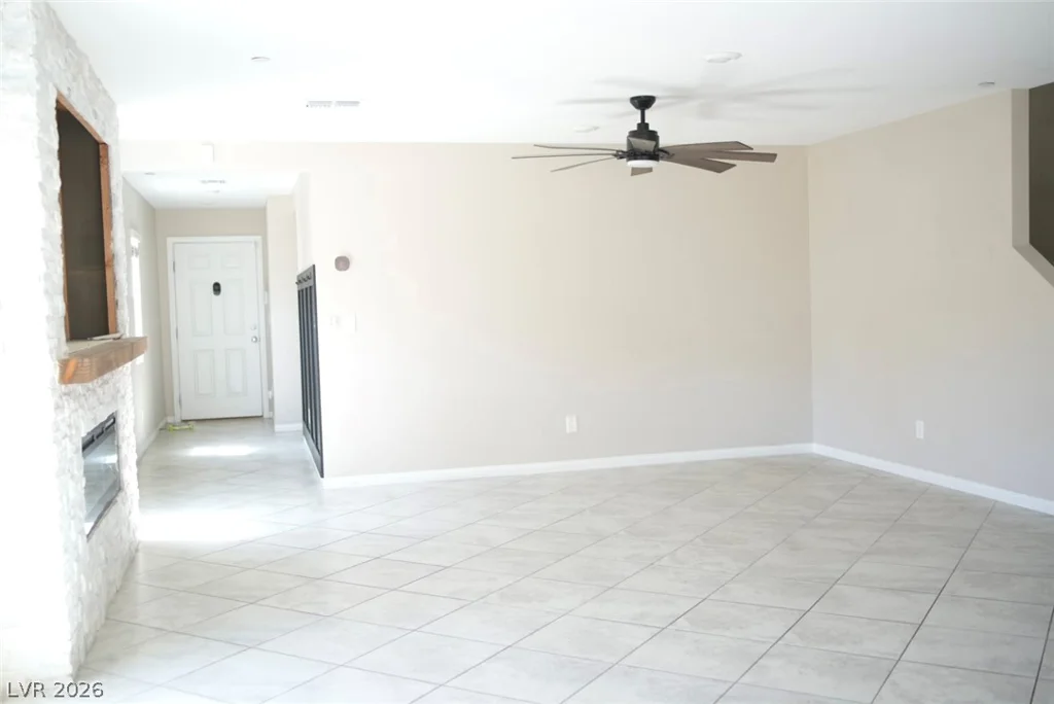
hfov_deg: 54.4
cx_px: 527
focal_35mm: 35
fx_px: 1025
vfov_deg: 37.9
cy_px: 352
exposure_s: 1/320
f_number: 2.2
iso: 1000
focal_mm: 35
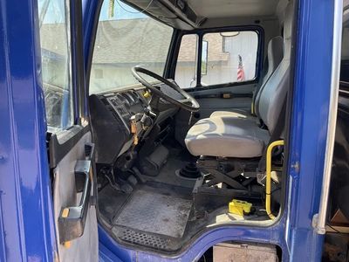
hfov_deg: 61.7
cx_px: 174
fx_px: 292
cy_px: 131
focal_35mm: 29
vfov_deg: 48.2
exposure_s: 1/261
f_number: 1.8
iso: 25
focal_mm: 3
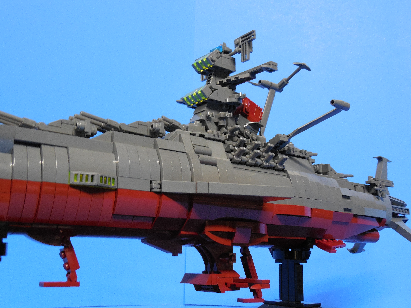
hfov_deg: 46.8
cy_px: 153
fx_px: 475
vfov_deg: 36.0
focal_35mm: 40
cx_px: 200
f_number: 3.8
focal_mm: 7
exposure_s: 1/8
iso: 500
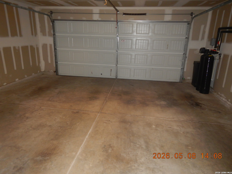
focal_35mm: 24
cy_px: 87
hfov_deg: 71.6
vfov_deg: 56.8
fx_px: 161
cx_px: 116
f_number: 2.8
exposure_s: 1/30
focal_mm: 4.3
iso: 250
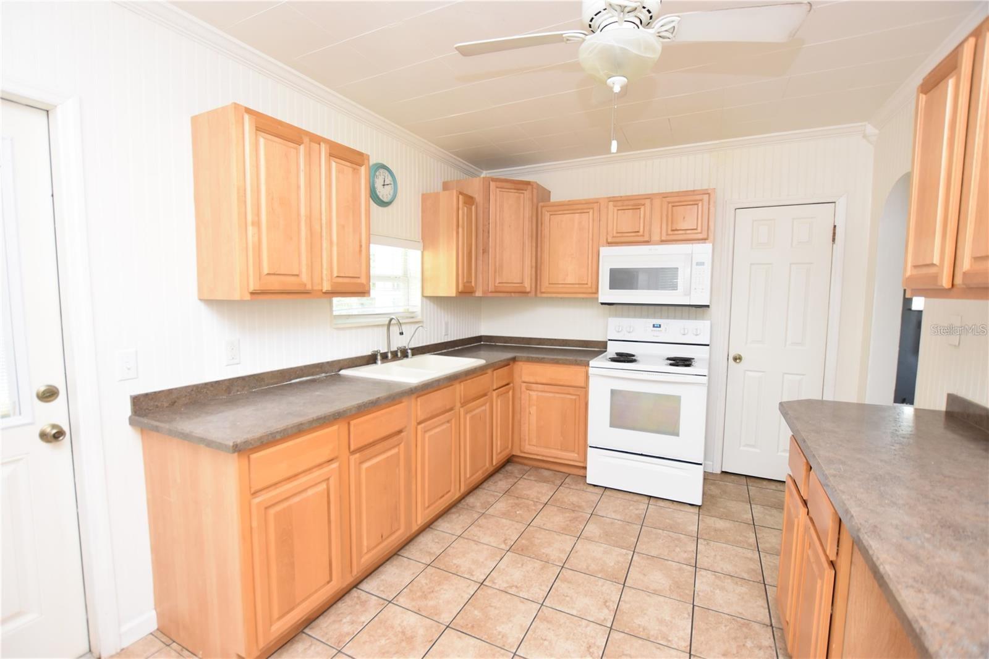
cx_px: 494
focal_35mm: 15
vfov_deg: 77.3
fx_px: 412
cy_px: 330
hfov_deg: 100.4
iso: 800
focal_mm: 10
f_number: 4
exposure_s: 1/60
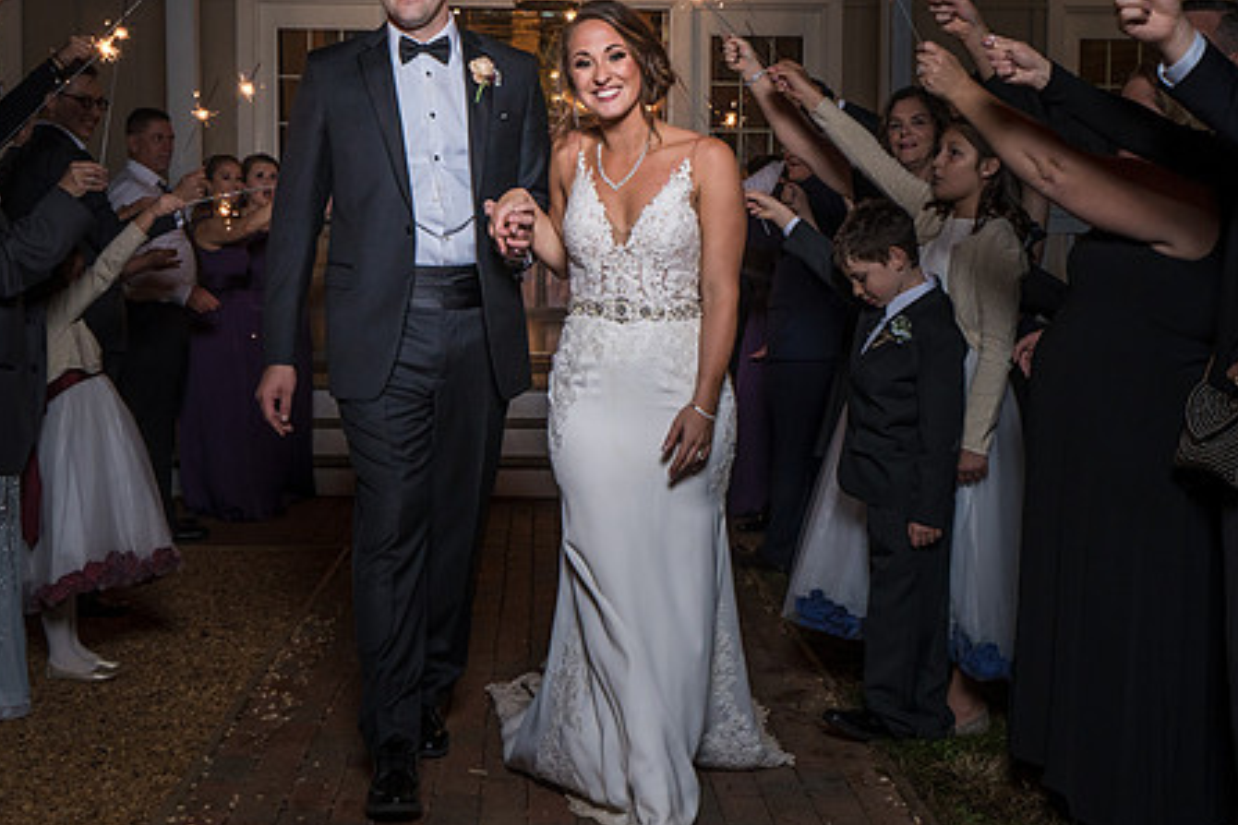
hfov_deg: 36.9
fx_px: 1857
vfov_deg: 25.1
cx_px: 615
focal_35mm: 54
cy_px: 387
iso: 2000
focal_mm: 35
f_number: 5.6
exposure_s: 1/200
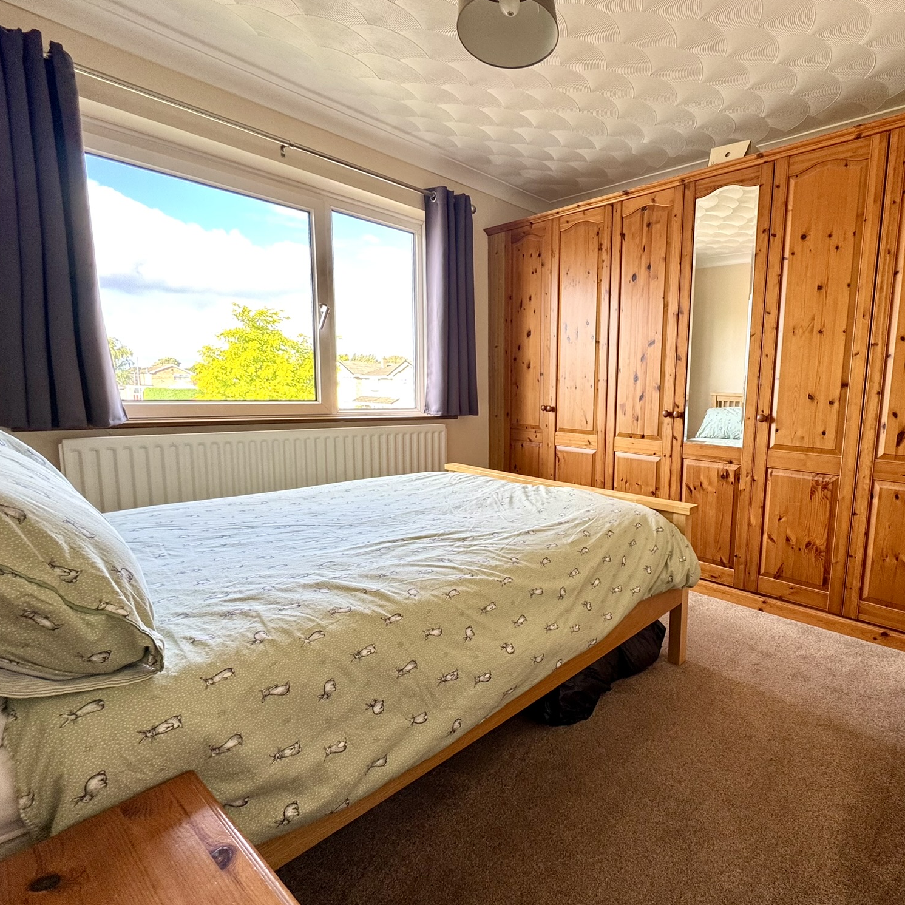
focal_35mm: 17
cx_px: 585
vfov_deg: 84.0
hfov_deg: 81.8
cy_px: 458
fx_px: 503
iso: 80
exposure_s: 1/99
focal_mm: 2.22
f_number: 2.2
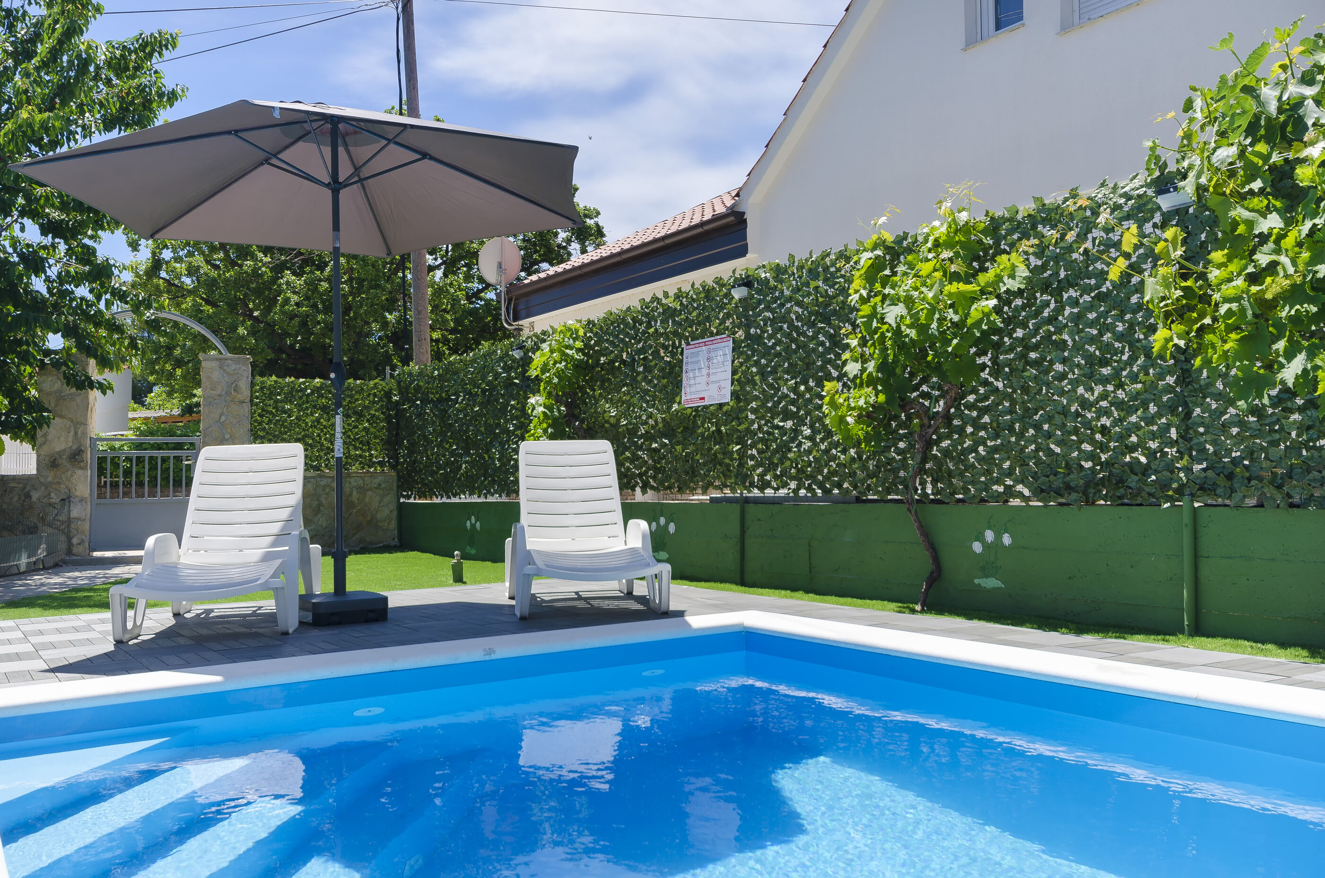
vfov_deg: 43.4
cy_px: 439
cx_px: 662
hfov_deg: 62.0
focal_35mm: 30
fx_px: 1102
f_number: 8
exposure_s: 1/200
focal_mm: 20
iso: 100
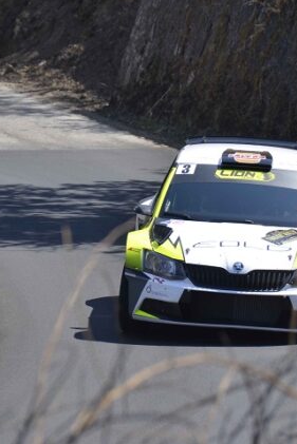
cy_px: 221
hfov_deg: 3.0
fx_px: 5626
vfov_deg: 4.5
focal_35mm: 455
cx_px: 169
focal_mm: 200
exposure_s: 1/1250
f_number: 5.6
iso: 400
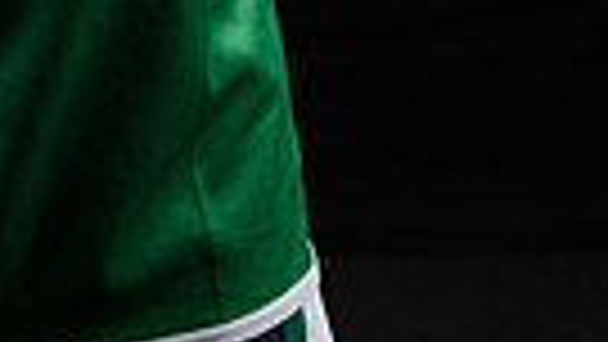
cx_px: -68
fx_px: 3160
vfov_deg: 5.9
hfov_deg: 10.8
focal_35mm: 196
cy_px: -497
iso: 80
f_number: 4
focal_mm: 43.6
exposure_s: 1/160
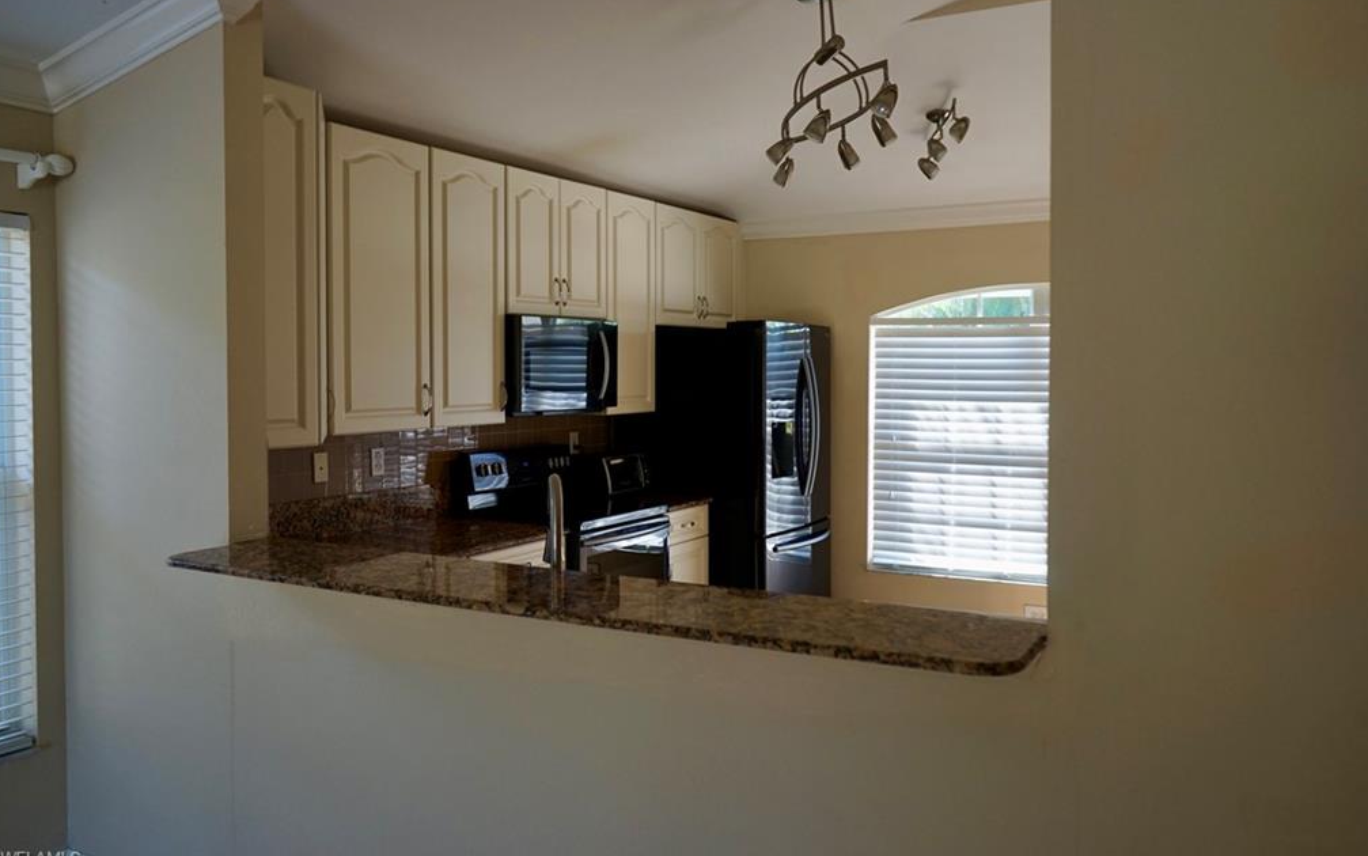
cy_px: 408
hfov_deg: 64.6
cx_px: 682
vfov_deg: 43.2
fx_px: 1081
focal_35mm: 29
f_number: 4
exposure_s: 1/160
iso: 500
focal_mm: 28
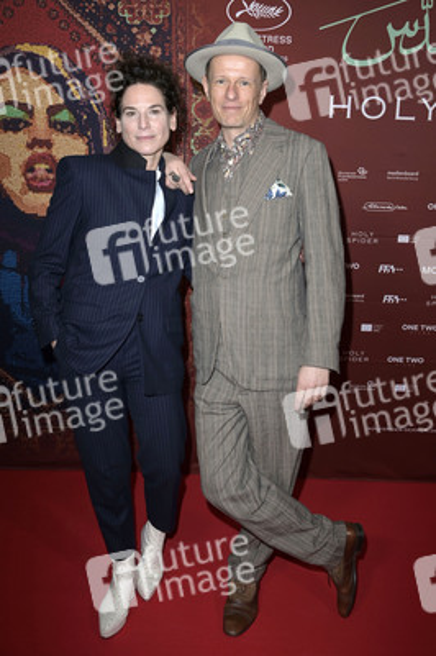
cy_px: 328
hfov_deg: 35.0
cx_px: 218
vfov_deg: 50.7
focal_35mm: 38
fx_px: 691
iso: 400
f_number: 5.6
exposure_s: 1/250
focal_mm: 38
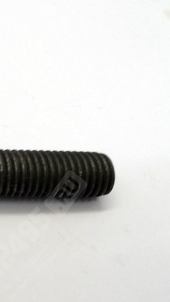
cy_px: 141
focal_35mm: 56
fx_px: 449
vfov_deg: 37.2
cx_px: -62
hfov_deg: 19.5
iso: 80
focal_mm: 5.8
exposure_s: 1/30
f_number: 3.5
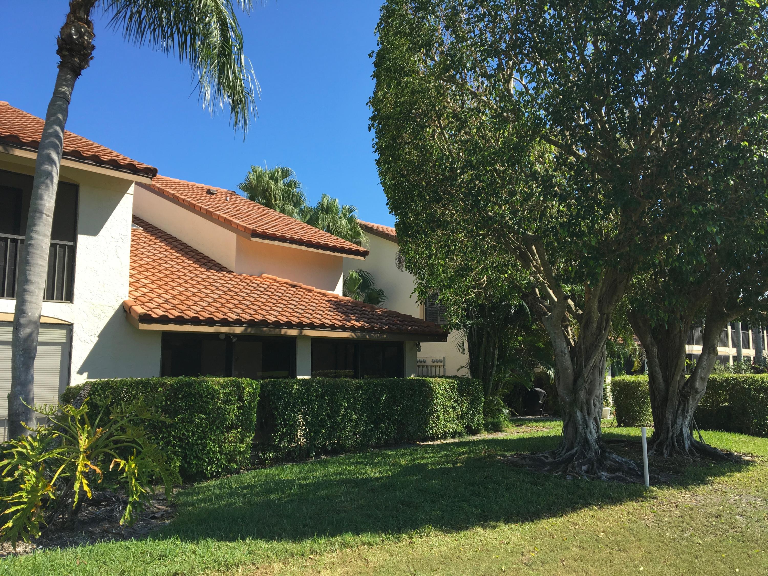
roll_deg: +0.4
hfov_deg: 61.7
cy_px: 288
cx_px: 384
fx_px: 643
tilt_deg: +8.0
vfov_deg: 48.2
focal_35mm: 29
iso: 25
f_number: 2.2
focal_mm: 4.15
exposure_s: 1/864
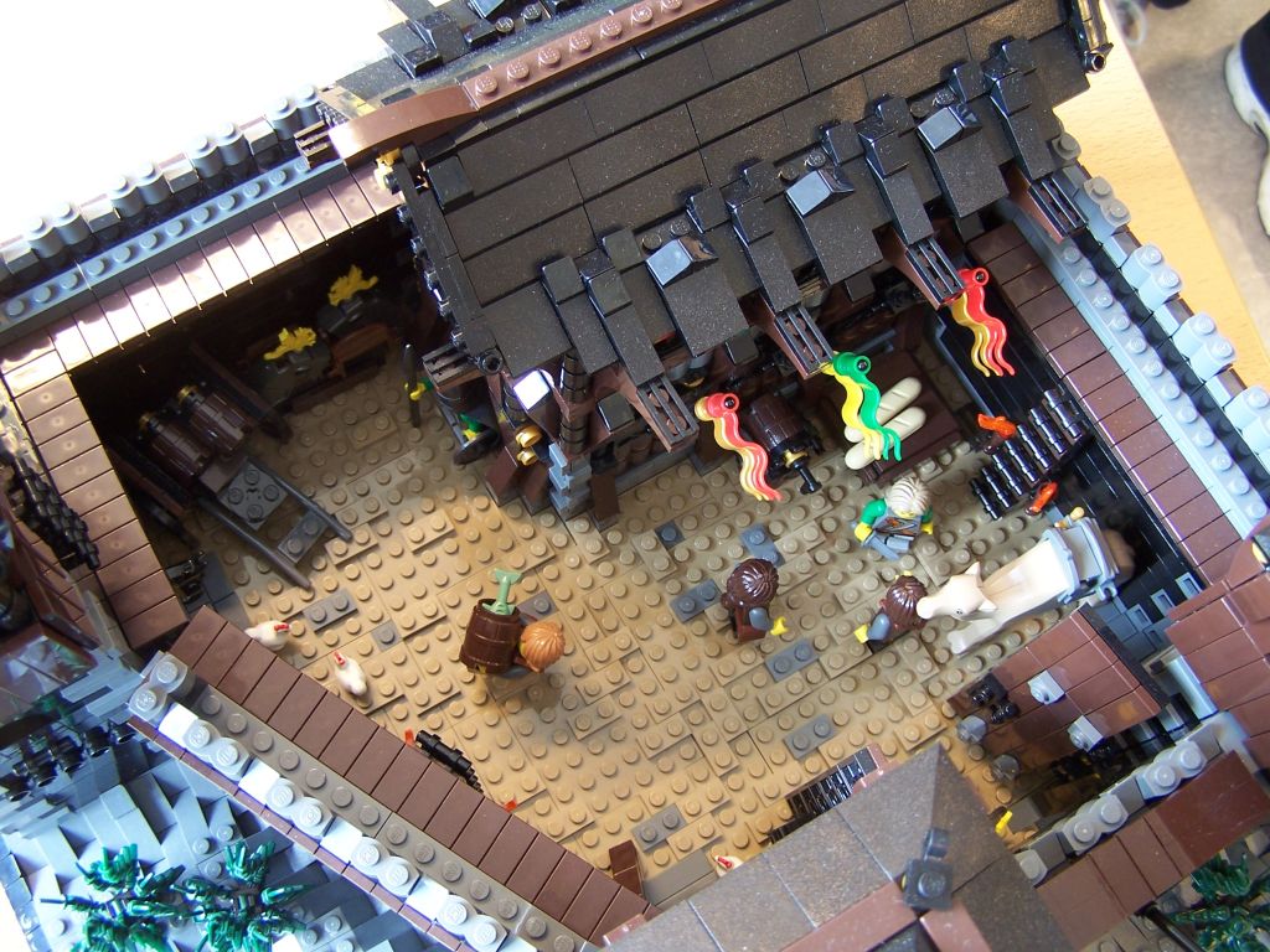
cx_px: 635
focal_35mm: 38
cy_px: 476
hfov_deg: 49.0
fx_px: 1394
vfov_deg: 37.7
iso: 80
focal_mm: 6.3
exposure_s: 1/2
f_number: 2.8
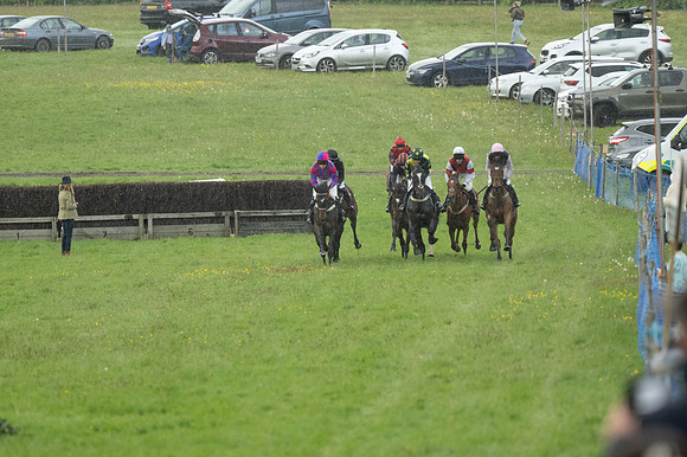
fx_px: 7724
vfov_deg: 3.4
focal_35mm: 405
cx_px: 344
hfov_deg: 5.1
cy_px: 228
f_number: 4
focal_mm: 270
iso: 2000
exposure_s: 1/1000
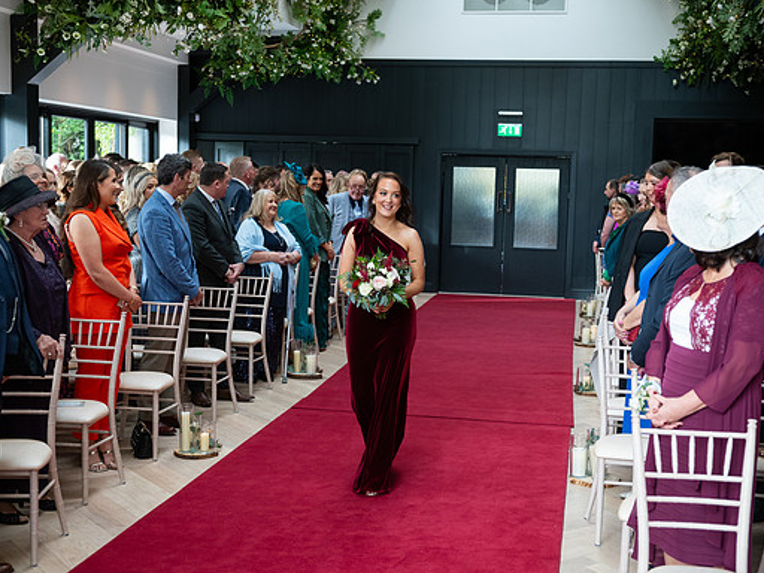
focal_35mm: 49
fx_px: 1081
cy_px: 287
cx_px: 388
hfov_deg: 38.9
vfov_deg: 29.7
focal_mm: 45
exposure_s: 1/160
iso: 640
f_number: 3.5
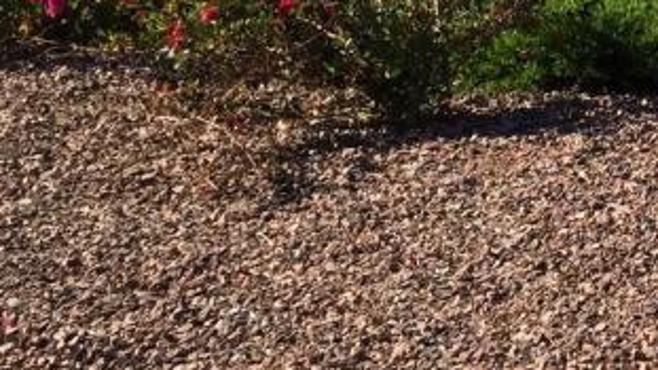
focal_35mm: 104
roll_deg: +0.5
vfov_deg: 10.5
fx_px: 1815
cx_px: 901
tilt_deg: +1.4
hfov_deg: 18.8
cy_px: -423
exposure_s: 1/1582
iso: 32
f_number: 2.2
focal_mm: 4.15
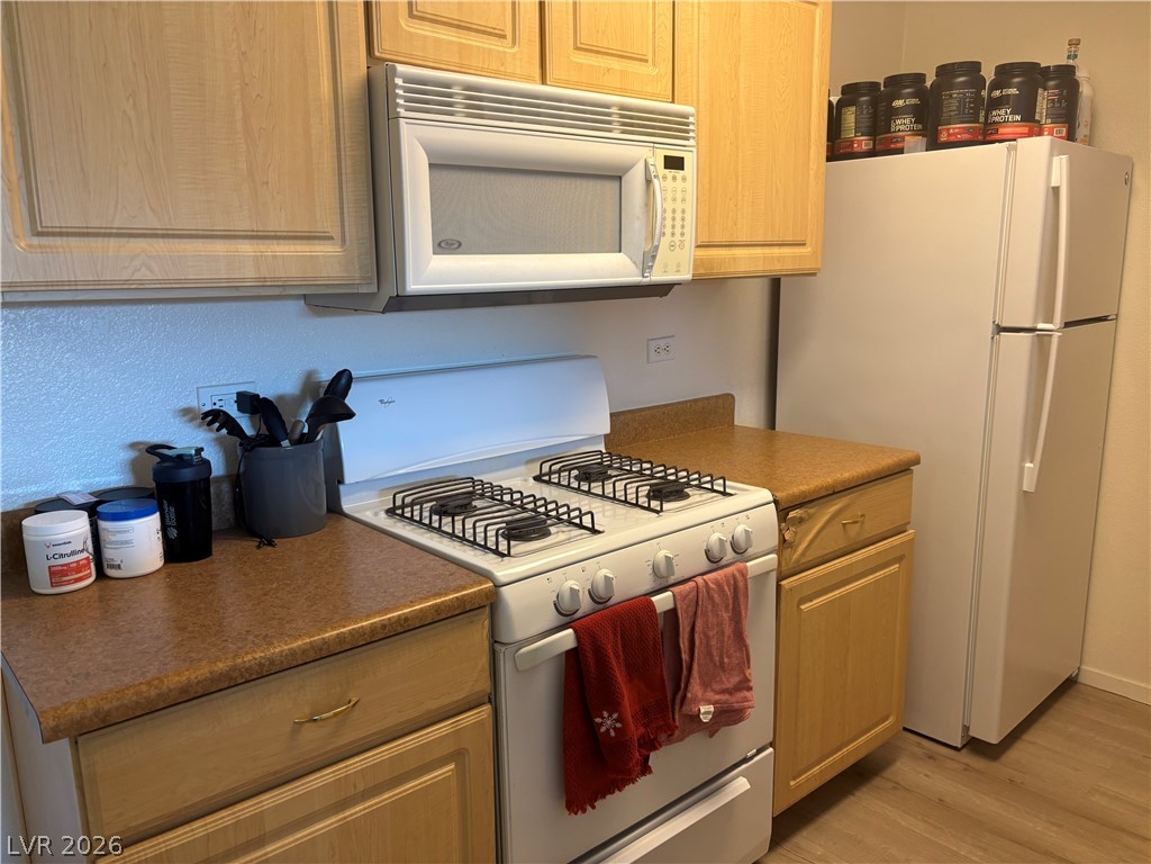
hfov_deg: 67.3
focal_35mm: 26
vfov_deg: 53.1
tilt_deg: -11.2
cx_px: 576
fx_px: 865
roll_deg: +1.3
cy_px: 432
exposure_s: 1/60
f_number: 1.6
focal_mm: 5.96
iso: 125
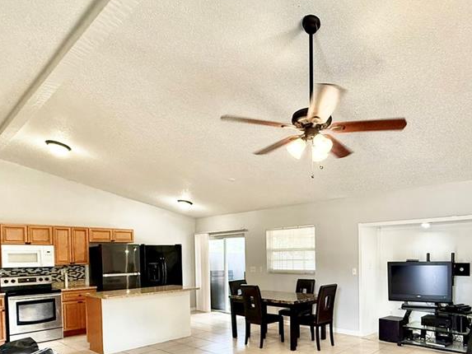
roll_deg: +1.4
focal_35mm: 25
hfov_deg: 68.1
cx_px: 301
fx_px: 341
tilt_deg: -0.4
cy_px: 263
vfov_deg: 52.6
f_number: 2.2
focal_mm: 2.22
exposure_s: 1/120
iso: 320
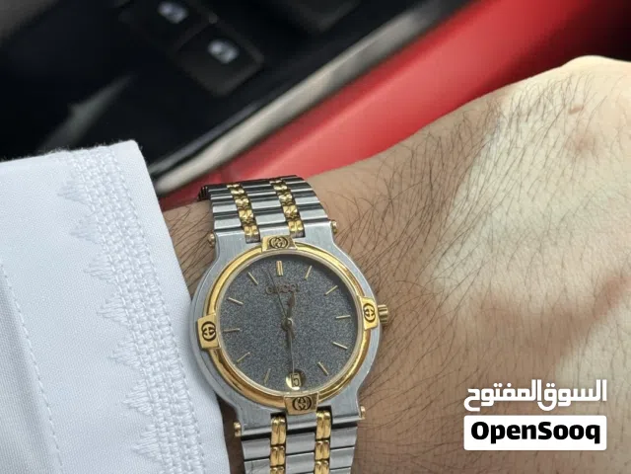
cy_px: 237
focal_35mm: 48
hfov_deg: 39.7
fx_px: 875
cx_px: 316
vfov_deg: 30.3
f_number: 1.78
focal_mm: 6.76
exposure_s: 1/693
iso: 80
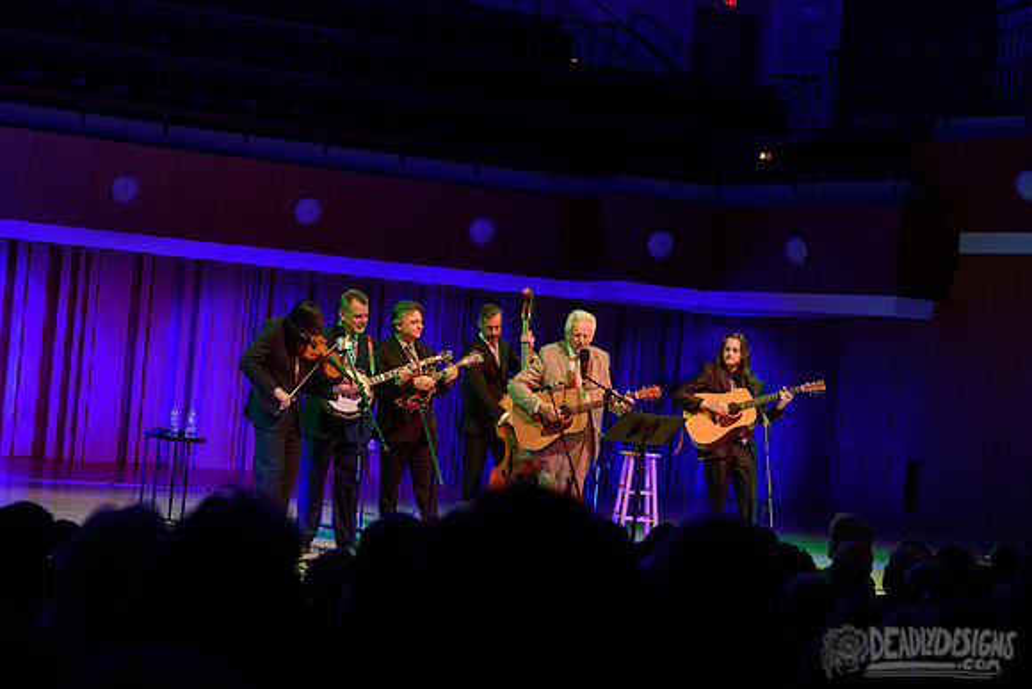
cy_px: 356
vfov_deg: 17.5
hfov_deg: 26.0
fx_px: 2234
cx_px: 574
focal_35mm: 78
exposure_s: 1/160
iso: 2500
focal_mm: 70
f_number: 5
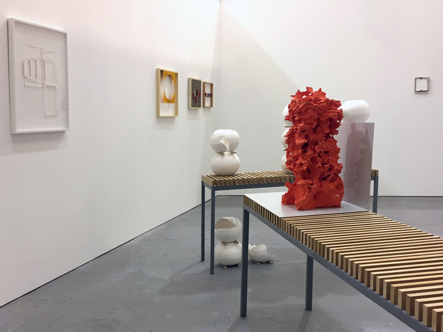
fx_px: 499
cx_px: 222
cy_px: 166
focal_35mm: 39
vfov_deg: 36.8
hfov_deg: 47.9
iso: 125
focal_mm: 4.15
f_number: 2.2
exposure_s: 1/33
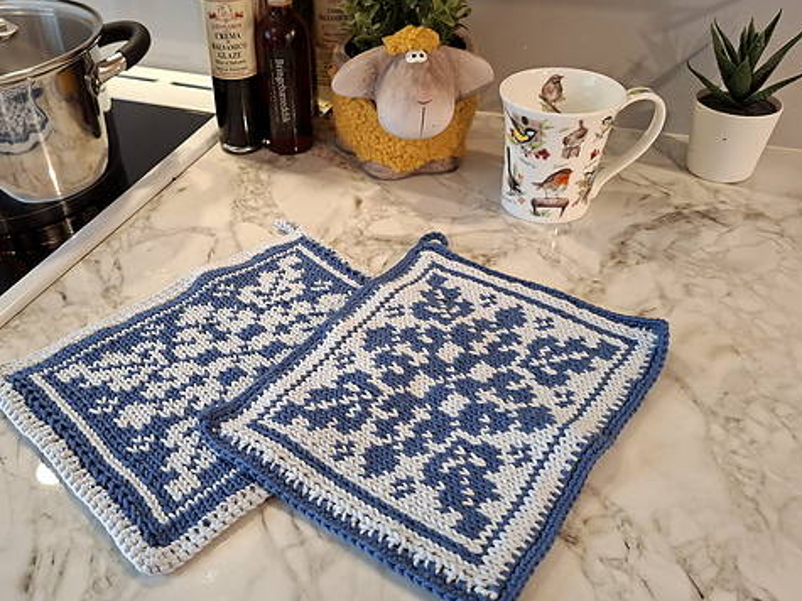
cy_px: 279
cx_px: 324
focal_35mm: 31
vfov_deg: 45.4
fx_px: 718
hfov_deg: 57.9
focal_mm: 5.54
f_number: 1.8
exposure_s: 1/50
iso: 320
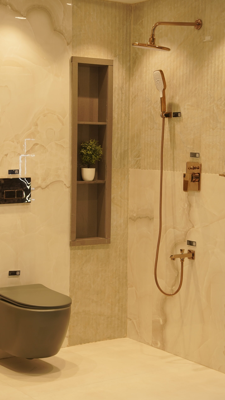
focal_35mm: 74
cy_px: 199
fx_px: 785
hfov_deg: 16.3
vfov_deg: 28.6
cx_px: 109
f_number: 4.5
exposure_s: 1/125
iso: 400
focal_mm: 70
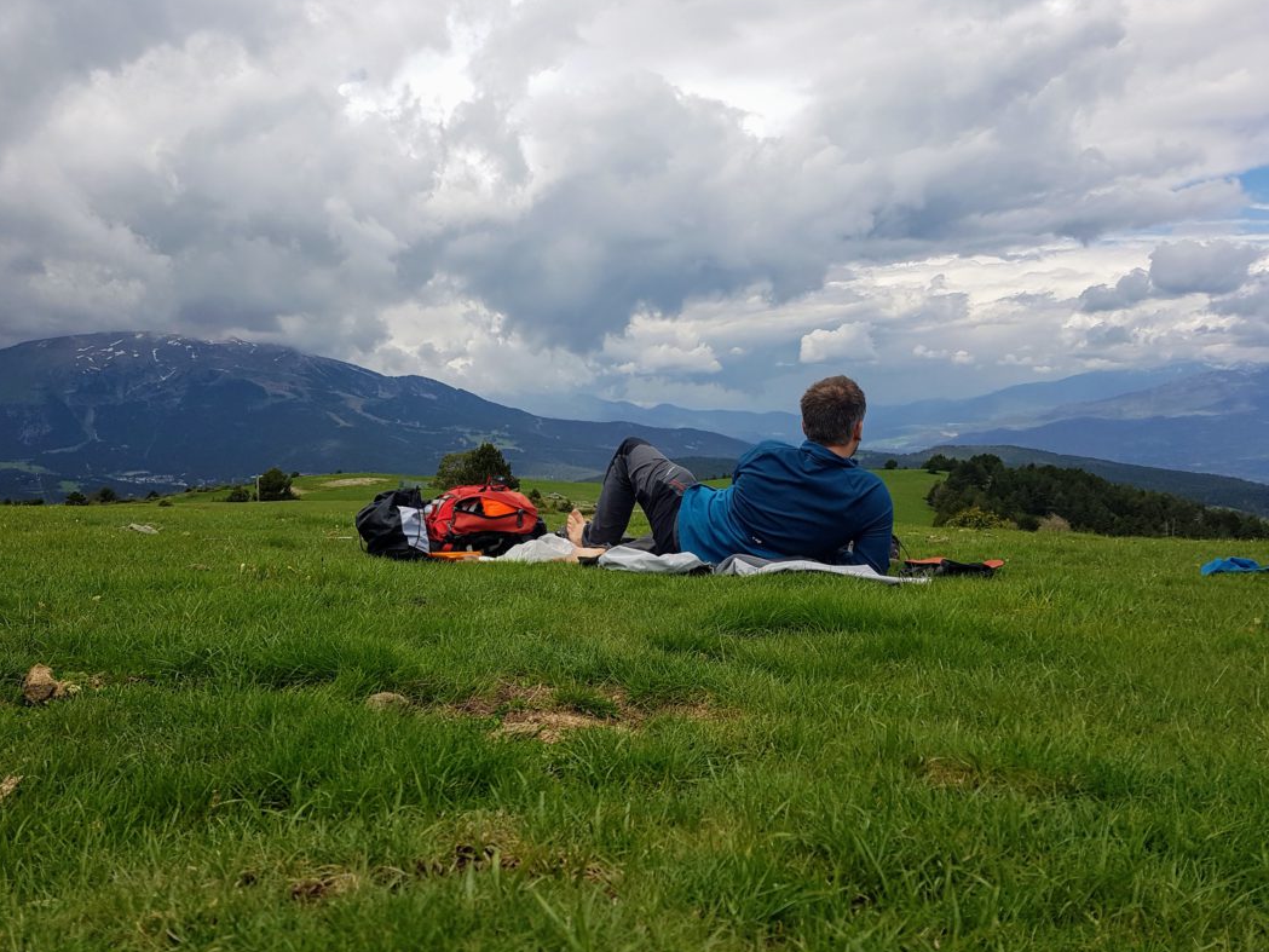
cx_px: 564
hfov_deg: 61.5
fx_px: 1063
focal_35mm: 29
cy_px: 481
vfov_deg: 48.2
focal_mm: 4.2
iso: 50
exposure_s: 1/4072
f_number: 1.7
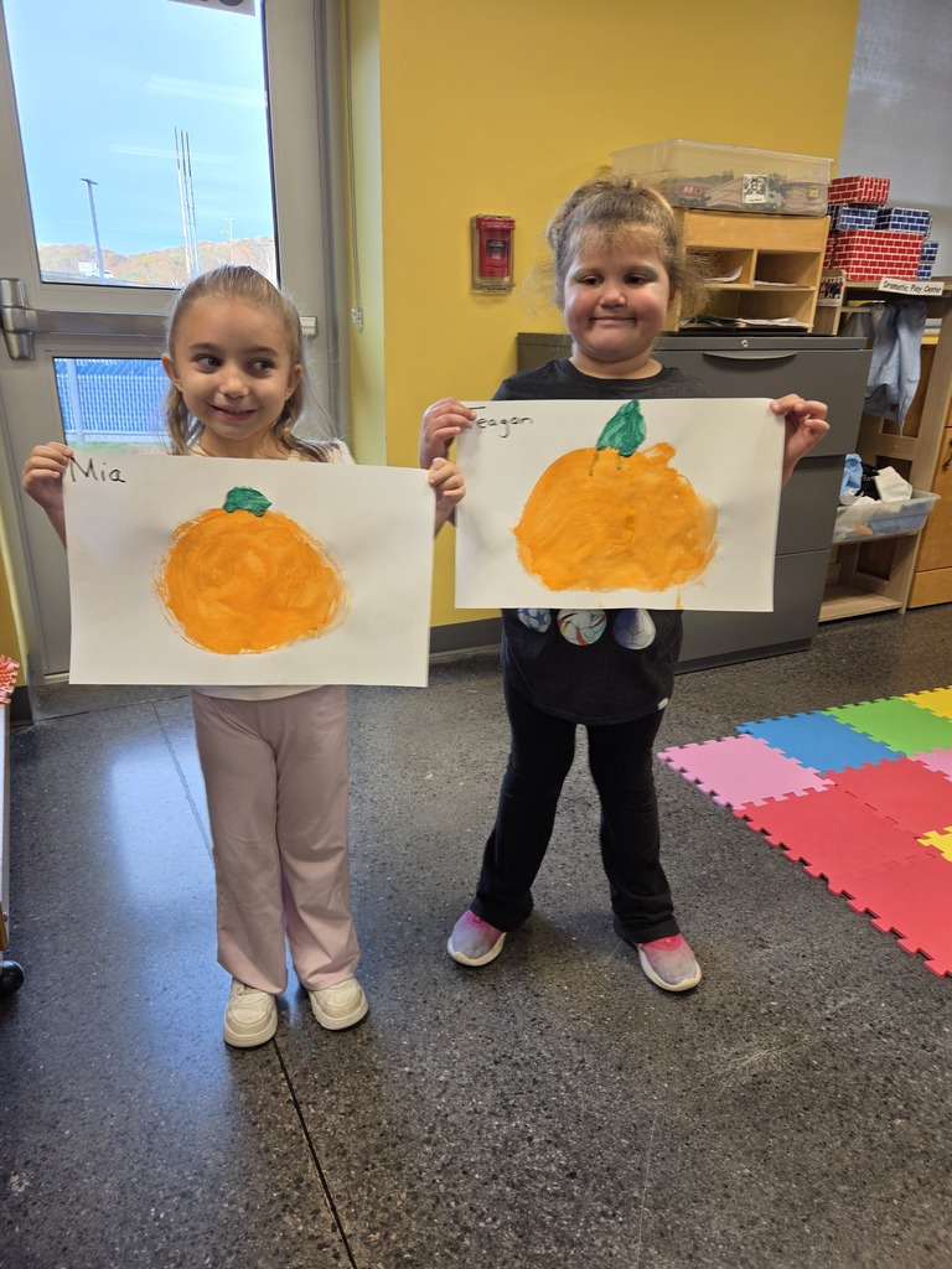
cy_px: 634
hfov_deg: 58.9
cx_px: 476
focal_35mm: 23
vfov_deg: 73.9
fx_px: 843
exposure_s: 1/75.1
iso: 25
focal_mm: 5.4
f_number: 1.8
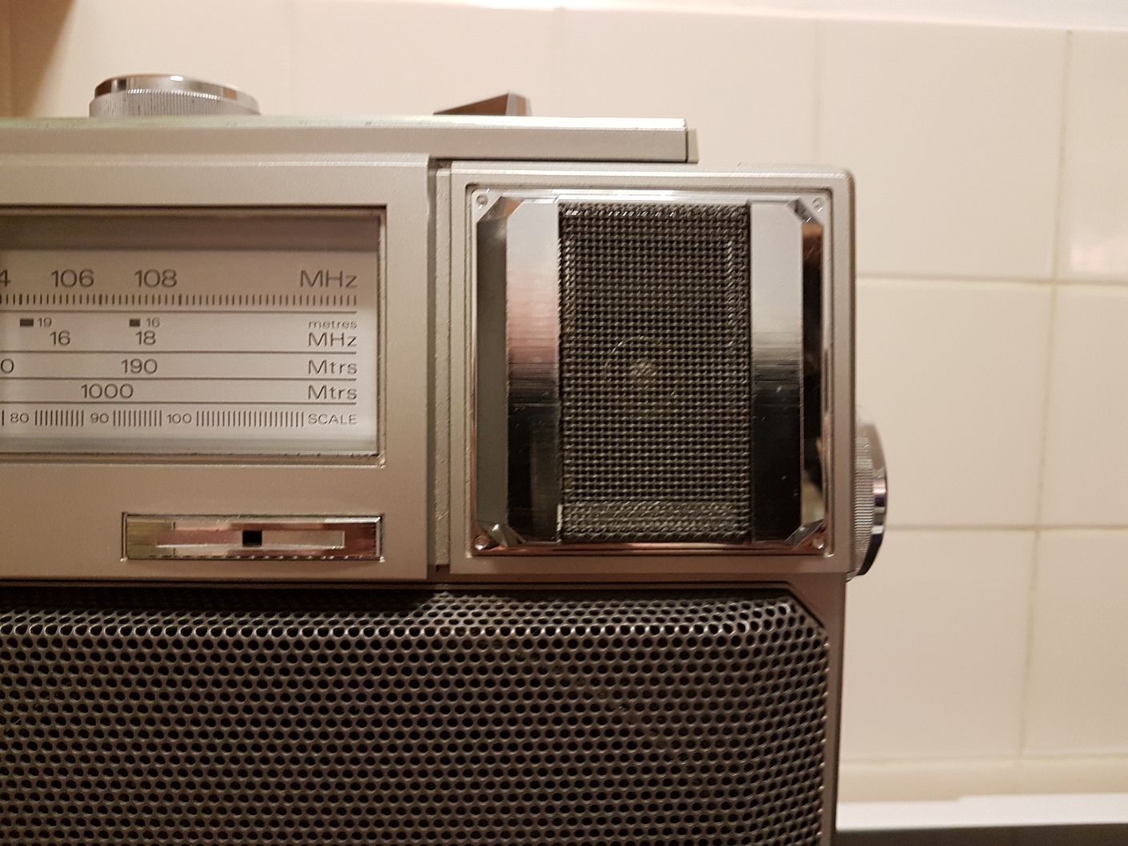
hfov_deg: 67.3
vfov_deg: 53.1
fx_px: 847
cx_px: 564
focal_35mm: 26
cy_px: 423
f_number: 1.7
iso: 250
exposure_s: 1/20
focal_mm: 4.2
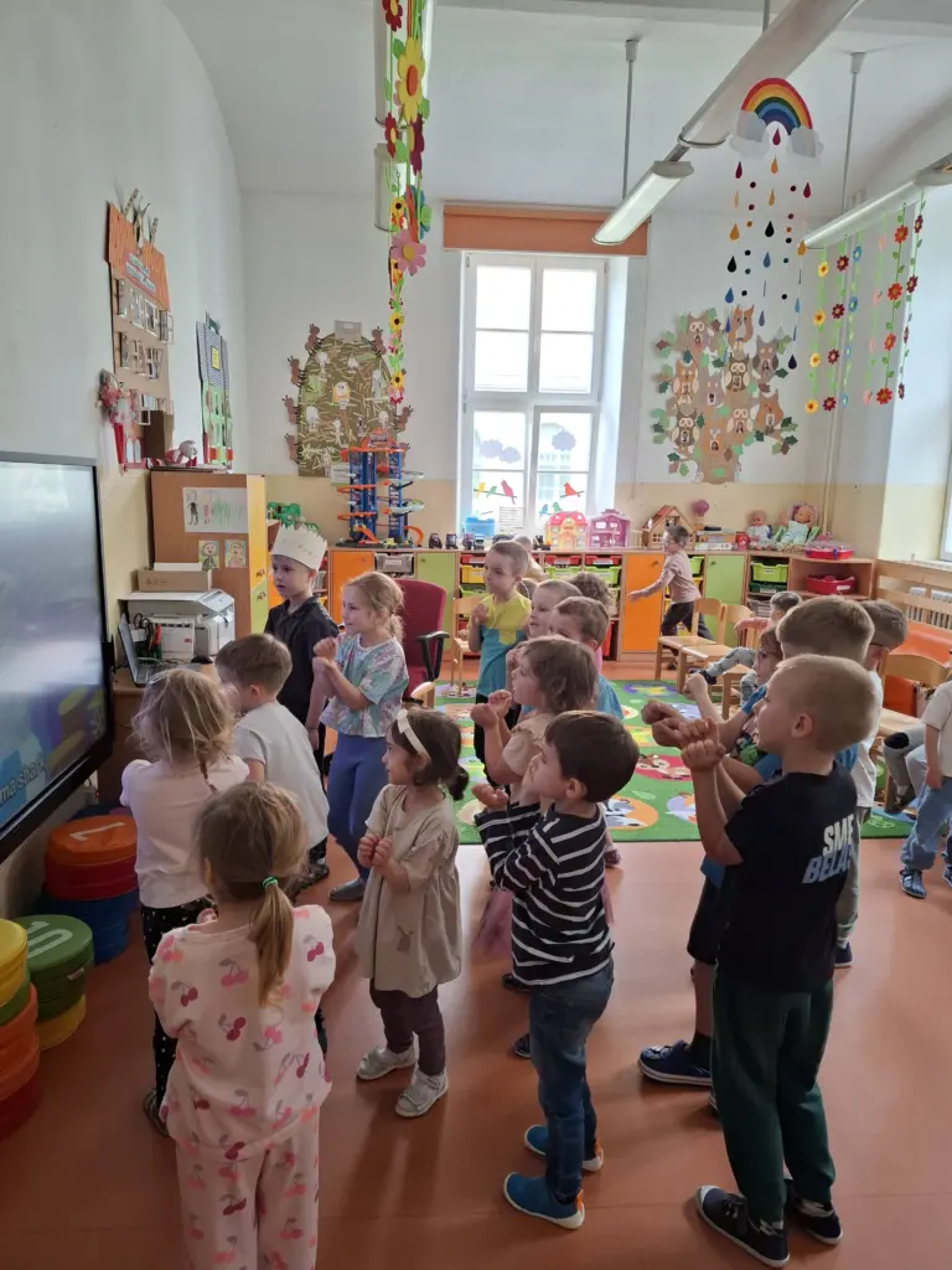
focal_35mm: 23
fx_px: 843
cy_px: 635
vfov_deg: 73.9
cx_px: 476
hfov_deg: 58.9
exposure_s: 1/100
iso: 200
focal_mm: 5.54
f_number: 1.8
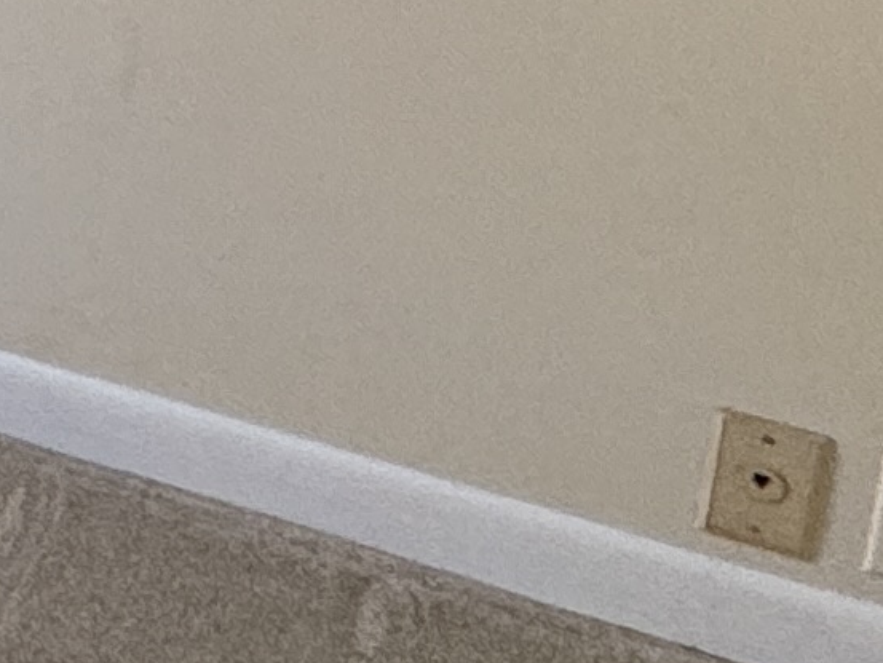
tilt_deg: -6.6
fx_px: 2602
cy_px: -534
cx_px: -1694
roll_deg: +0.3
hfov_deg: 11.7
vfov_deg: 13.1
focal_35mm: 102
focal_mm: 2.22
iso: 200
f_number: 2.2
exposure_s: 1/120
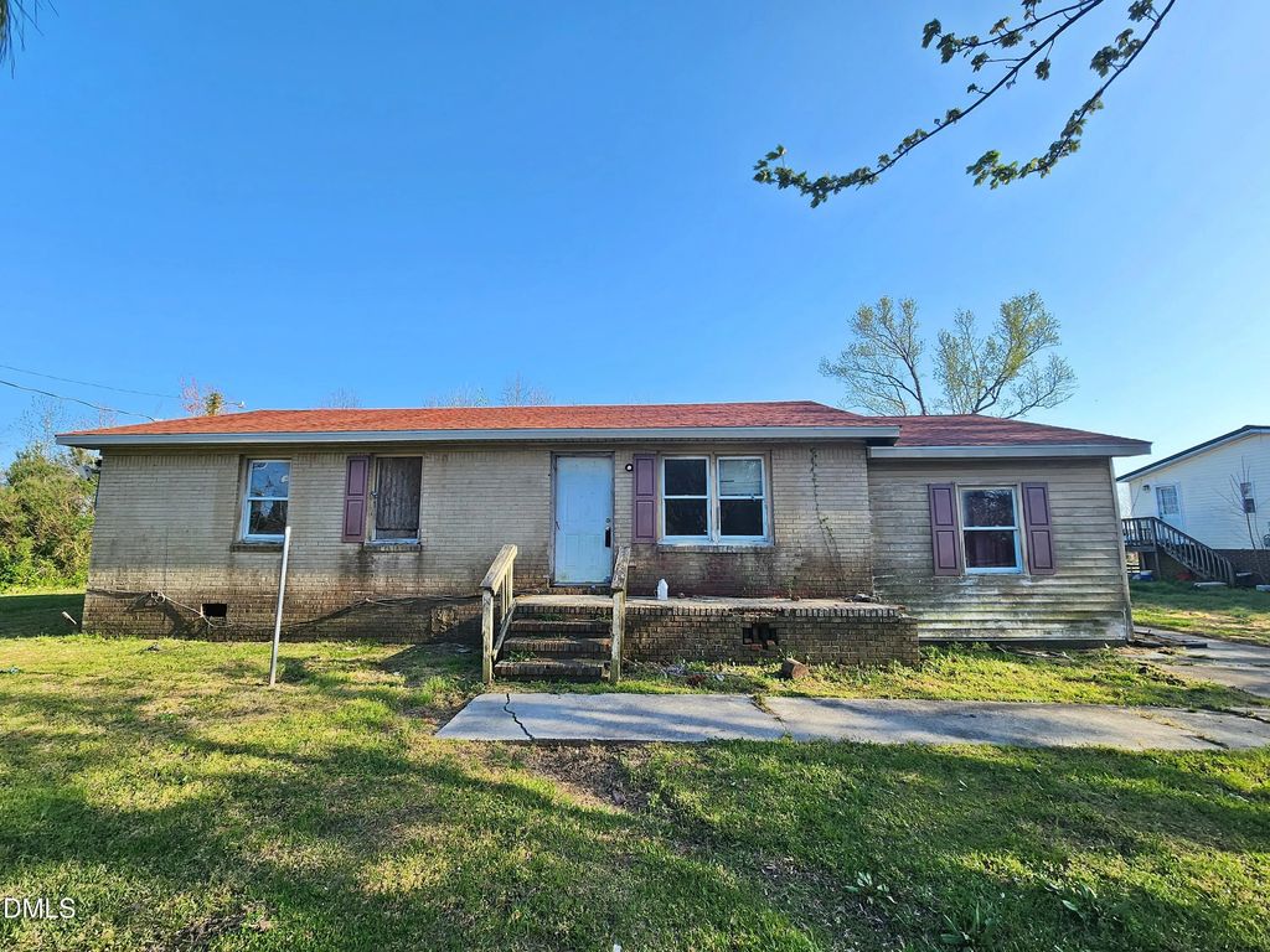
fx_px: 477
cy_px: 476
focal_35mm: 13
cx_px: 635
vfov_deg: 89.9
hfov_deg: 106.2
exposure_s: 1/1084
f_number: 2.2
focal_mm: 2.2
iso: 50
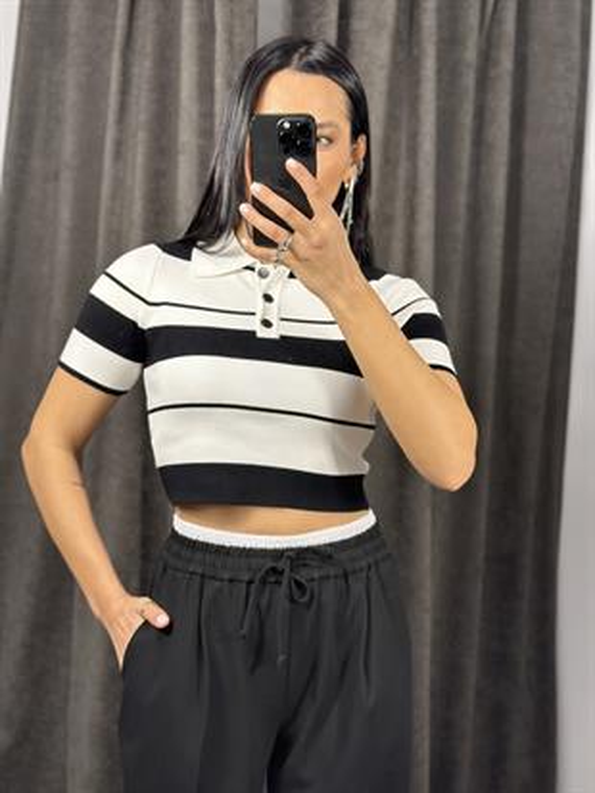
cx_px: 298
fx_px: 1100
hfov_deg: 30.3
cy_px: 396
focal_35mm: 48
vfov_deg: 39.6
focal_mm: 6.86
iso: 125
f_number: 1.78
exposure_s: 1/100
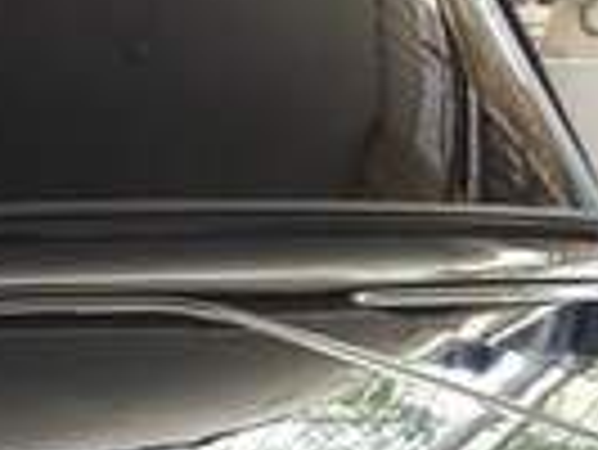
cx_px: -778
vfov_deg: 10.3
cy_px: 718
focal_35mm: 139
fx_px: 2403
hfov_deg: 11.9
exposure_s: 1/33
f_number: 1.9
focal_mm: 3.7
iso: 50
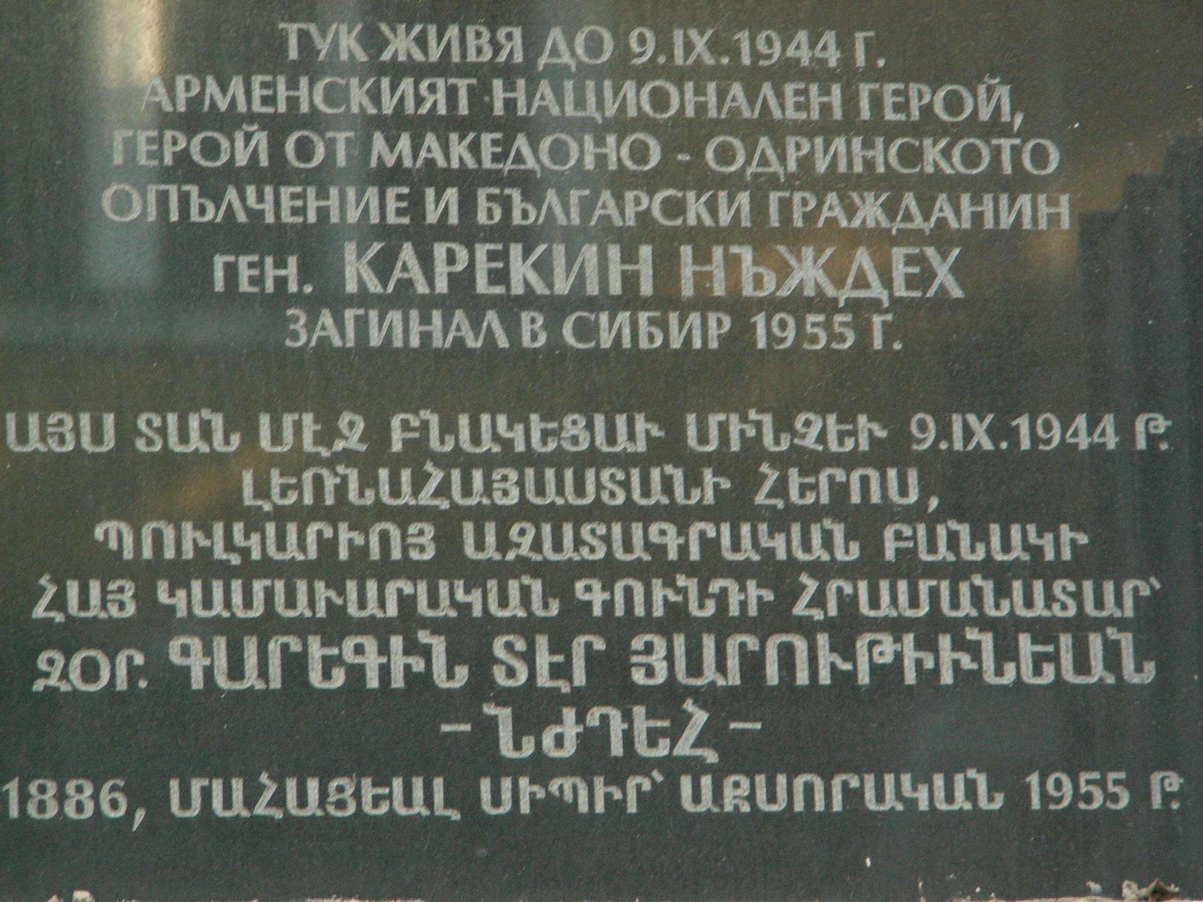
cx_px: 602
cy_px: 451
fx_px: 7229
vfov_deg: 7.1
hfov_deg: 9.5
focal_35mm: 208
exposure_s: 1/30
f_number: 4
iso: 160
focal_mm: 34.04
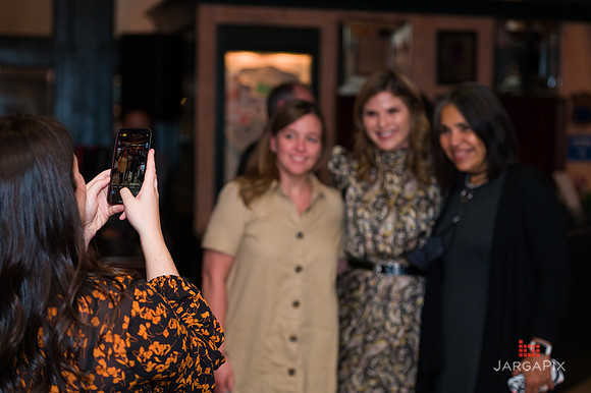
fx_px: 1148
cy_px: 196
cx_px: 296
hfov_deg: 28.9
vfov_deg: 19.4
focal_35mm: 70
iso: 1600
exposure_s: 1/125
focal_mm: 70
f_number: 3.2
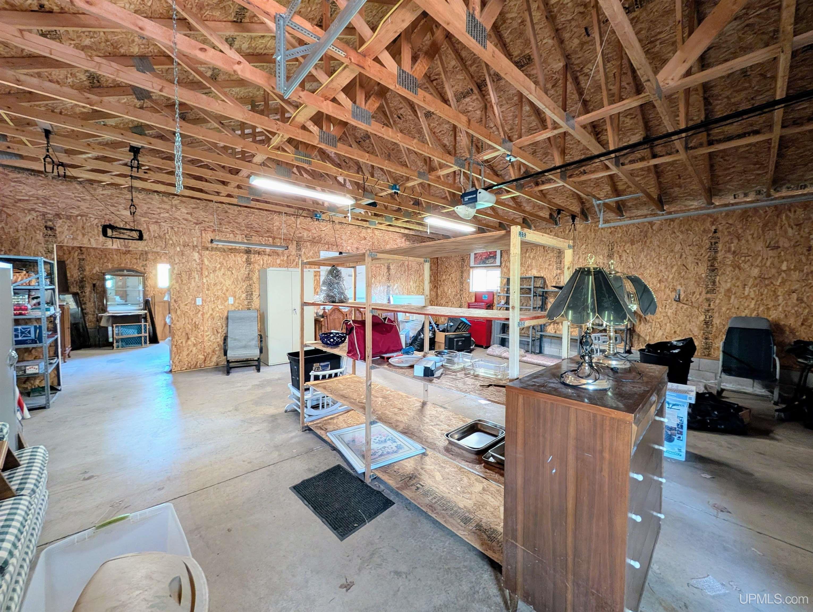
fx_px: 282
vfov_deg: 94.6
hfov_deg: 110.5
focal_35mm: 12
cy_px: 306
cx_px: 406
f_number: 1.7
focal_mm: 2.02
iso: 286
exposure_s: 1/24
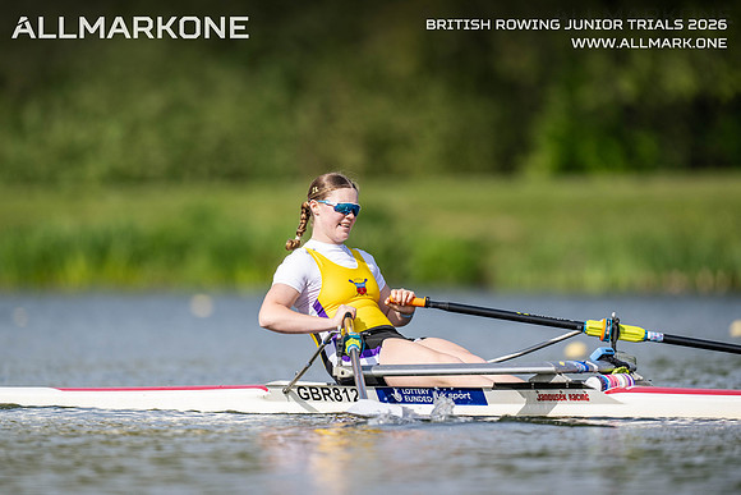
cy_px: 248
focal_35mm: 600
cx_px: 370
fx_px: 12352
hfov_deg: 3.4
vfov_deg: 2.3
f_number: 4
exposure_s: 1/2500
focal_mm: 600
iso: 280
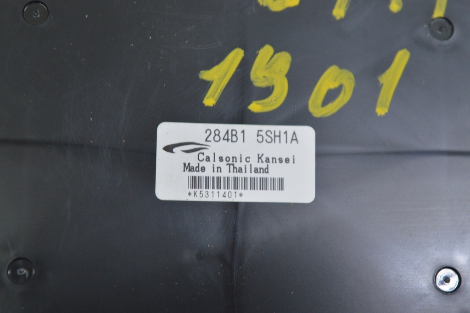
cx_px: 235
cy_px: 156
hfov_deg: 24.6
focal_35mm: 82
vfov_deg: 16.5
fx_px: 1076
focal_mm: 55
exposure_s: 1/25
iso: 400
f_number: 5.6
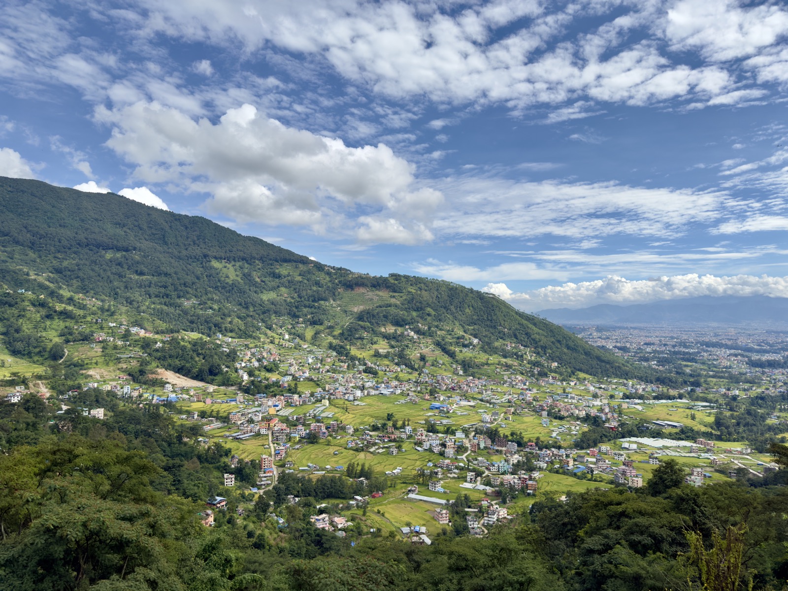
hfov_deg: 71.6
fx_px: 546
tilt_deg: +3.2
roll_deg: -0.3
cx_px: 394
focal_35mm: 24
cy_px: 296
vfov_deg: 56.8
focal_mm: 6.76
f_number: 1.78
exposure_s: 1/5882
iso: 64
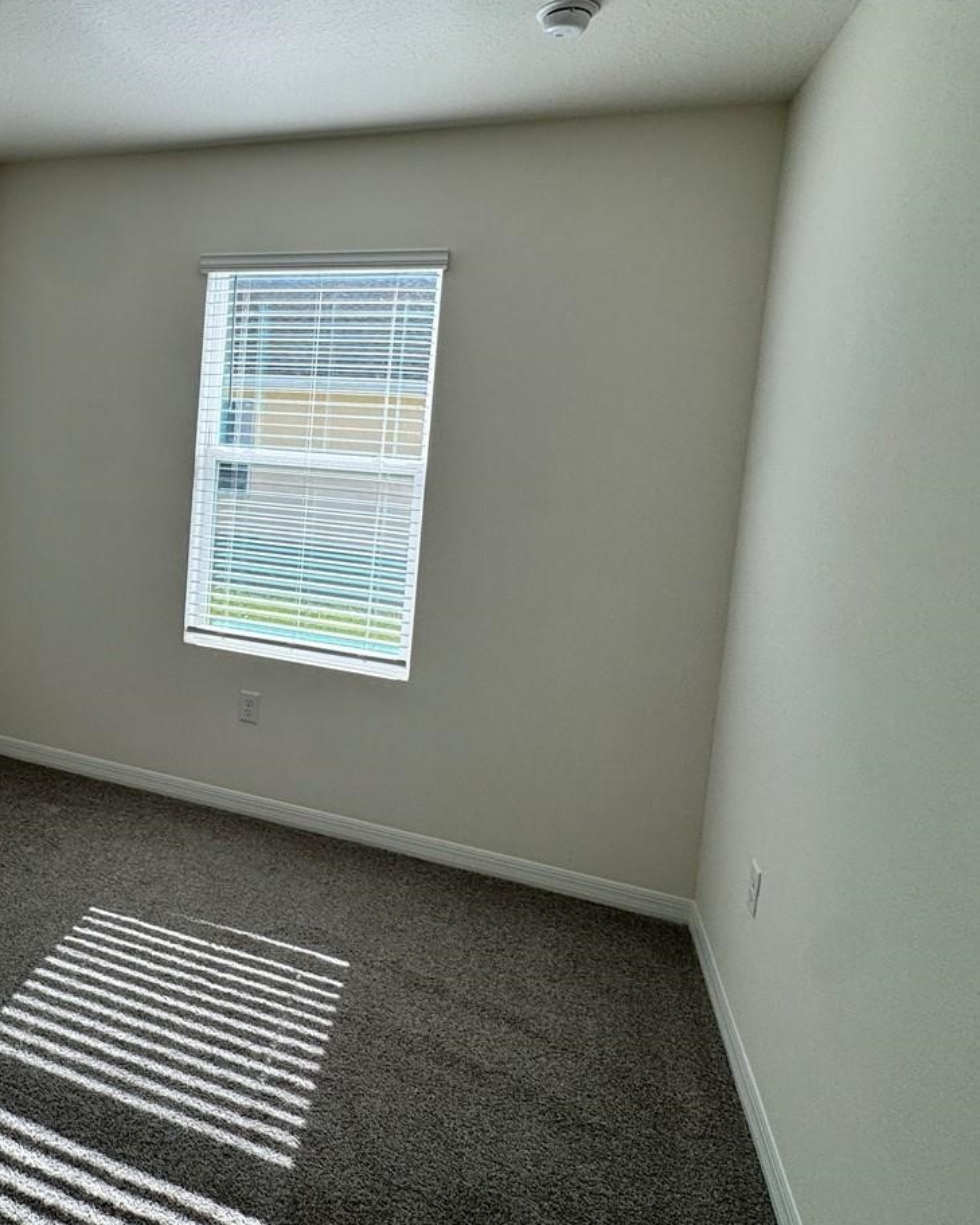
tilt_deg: -5.3
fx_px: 870
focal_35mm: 24
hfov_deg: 54.0
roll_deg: -3.8
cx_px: 168
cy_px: 506
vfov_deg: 69.7
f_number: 2.2
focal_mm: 2.22
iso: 40
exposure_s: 1/346
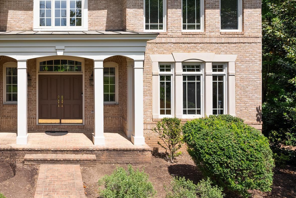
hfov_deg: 59.8
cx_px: 56
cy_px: 44
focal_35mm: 28
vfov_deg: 44.5
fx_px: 230
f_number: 8
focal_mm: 16
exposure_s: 1/400
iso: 200
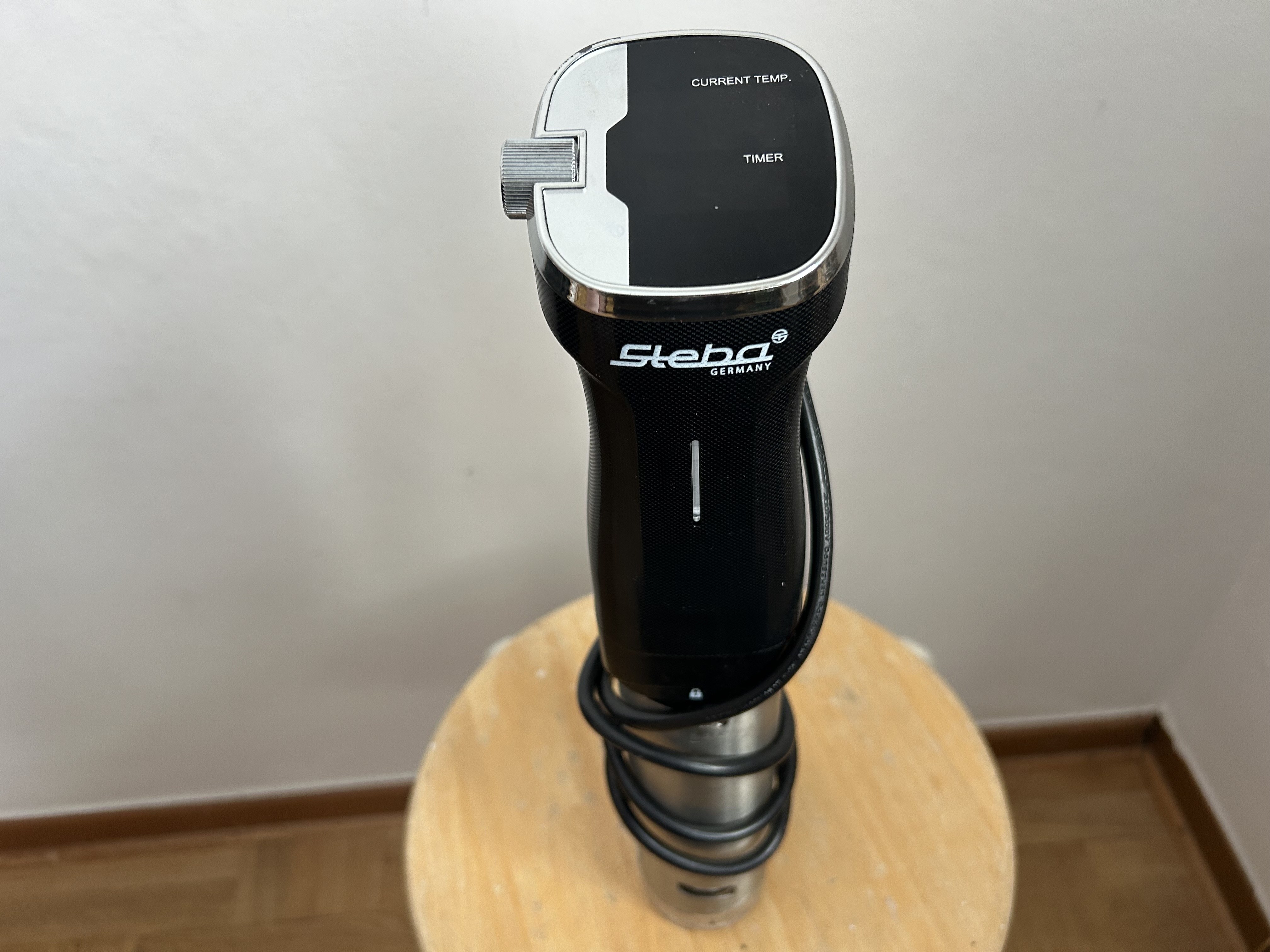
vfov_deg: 53.1
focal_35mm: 26
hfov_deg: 67.3
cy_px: 476
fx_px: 954
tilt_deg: -45.9
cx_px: 635
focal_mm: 5.7
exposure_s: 1/77
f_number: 1.5
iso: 125
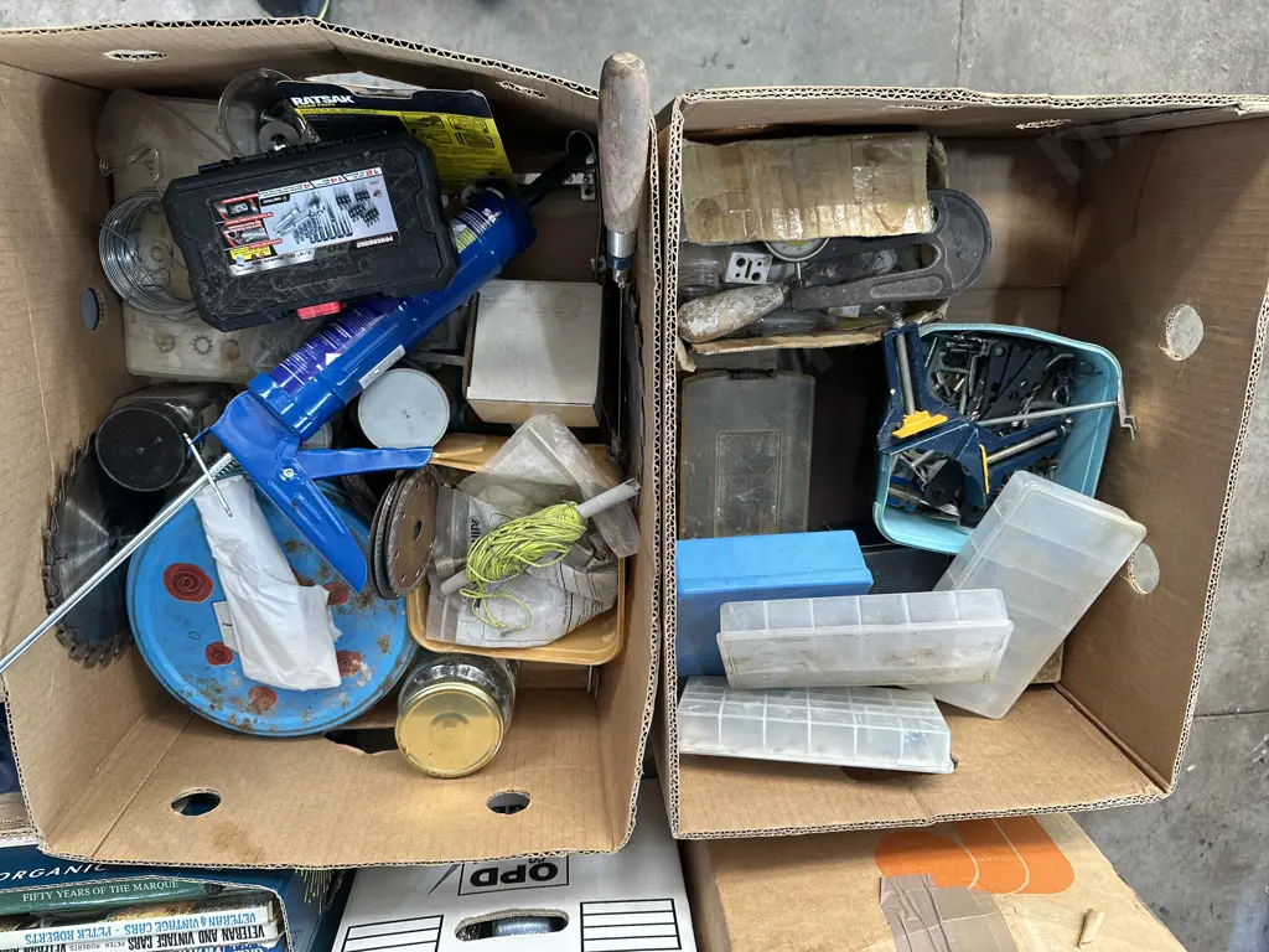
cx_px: 634
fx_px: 880
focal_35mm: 24
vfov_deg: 56.8
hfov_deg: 71.6
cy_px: 476
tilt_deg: -73.5
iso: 125
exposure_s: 1/100
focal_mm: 6.86
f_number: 1.78
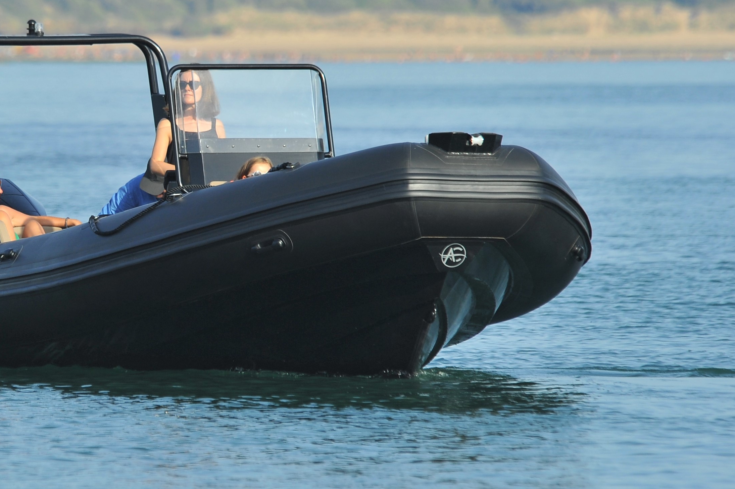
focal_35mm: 552
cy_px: 209
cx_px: 144
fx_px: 11262
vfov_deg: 2.5
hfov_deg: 3.7
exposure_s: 1/1000
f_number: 8
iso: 400
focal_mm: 340
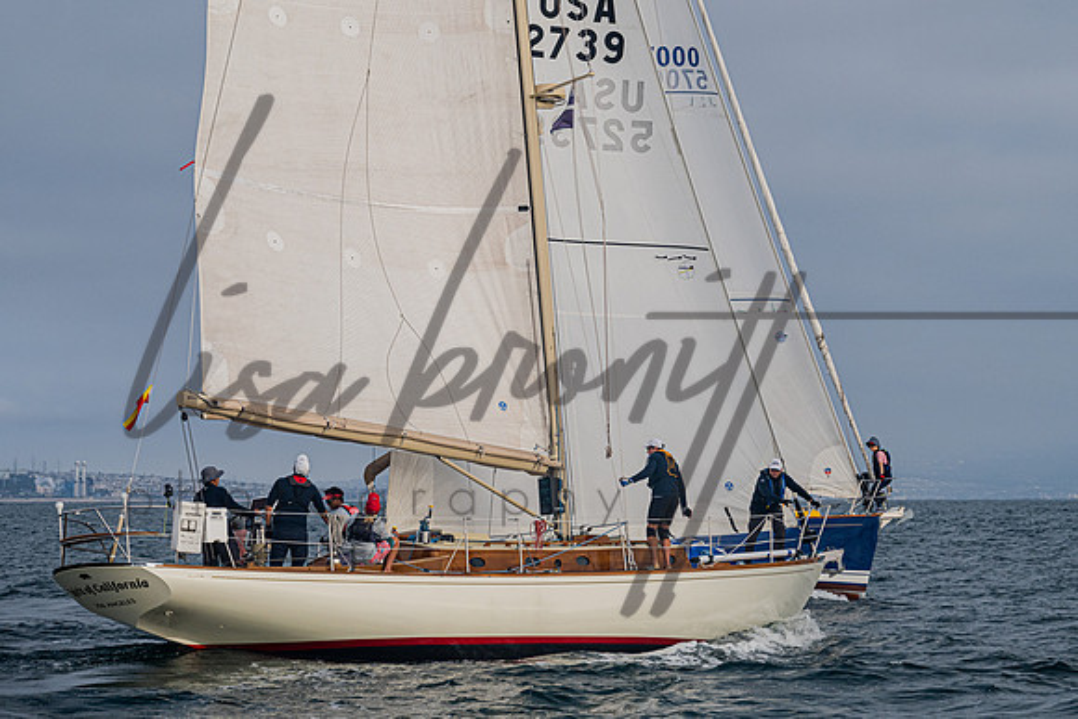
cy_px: 274
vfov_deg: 10.6
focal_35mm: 129
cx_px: 633
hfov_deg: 15.9
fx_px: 3864
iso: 400
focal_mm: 96
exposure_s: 1/800
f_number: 6.3
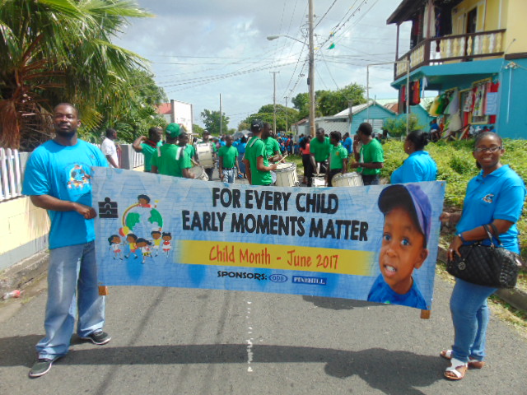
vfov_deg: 54.9
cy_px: 198
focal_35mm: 25
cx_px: 264
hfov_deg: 69.4
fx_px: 381
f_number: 7.7
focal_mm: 4.5
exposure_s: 1/200
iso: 80
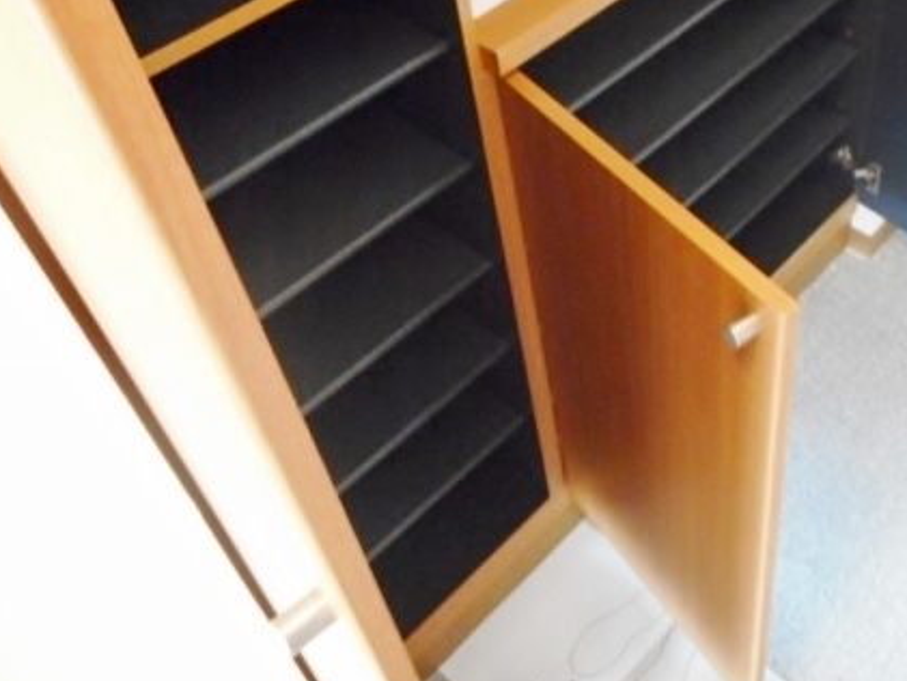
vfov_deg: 37.0
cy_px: 187
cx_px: 648
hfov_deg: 47.6
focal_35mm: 38
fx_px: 996
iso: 800
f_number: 3.7
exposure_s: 1/4
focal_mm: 4.5
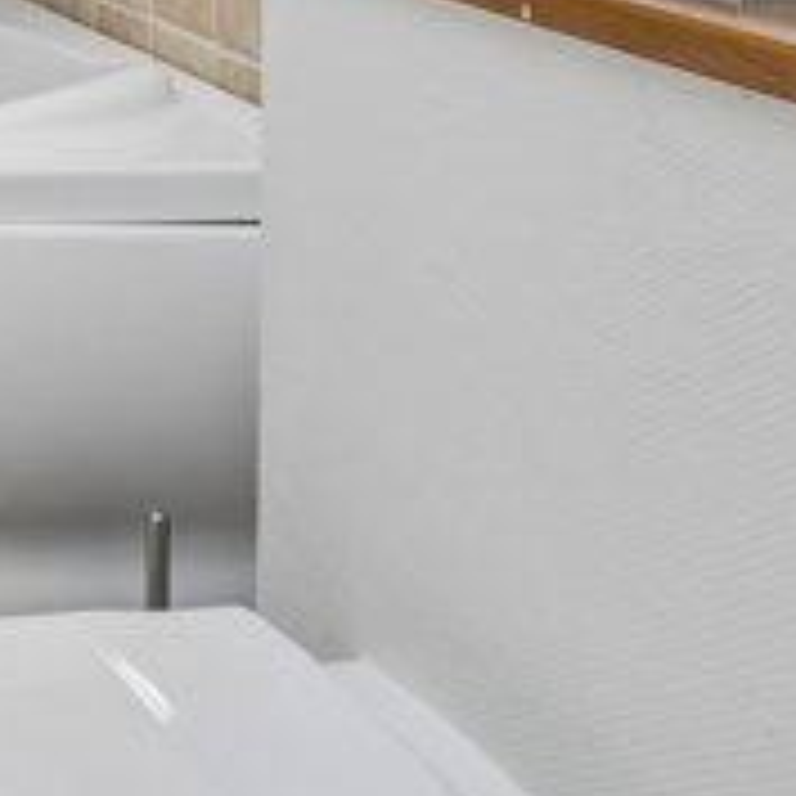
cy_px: -281
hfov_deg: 18.5
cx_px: -594
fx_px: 1949
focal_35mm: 75
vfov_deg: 20.7
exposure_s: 1/13
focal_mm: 13
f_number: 8
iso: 200
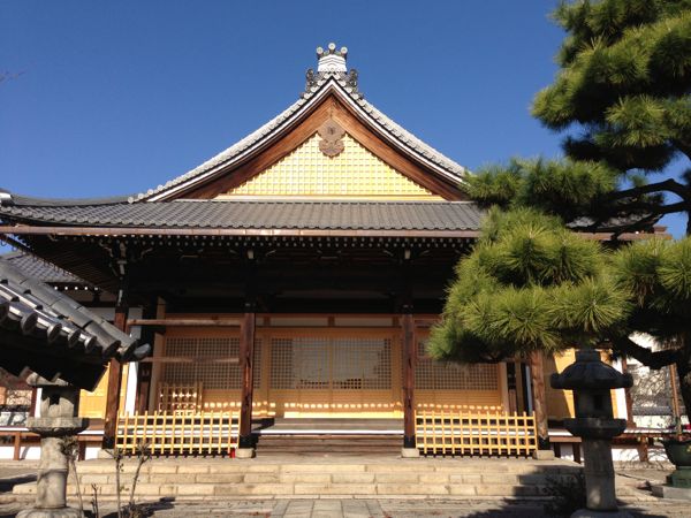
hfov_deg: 55.4
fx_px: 659
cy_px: 259
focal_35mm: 33
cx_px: 346
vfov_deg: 42.9
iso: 50
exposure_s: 1/1506
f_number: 2.4
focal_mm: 4.13
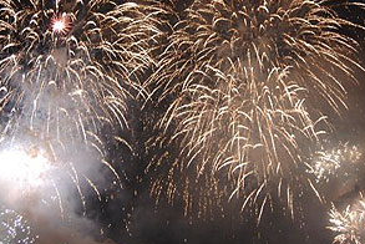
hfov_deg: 42.7
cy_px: 67
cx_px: 181
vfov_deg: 29.0
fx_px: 467
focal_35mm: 46
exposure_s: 1/8
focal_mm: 20
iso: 800
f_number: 3.8
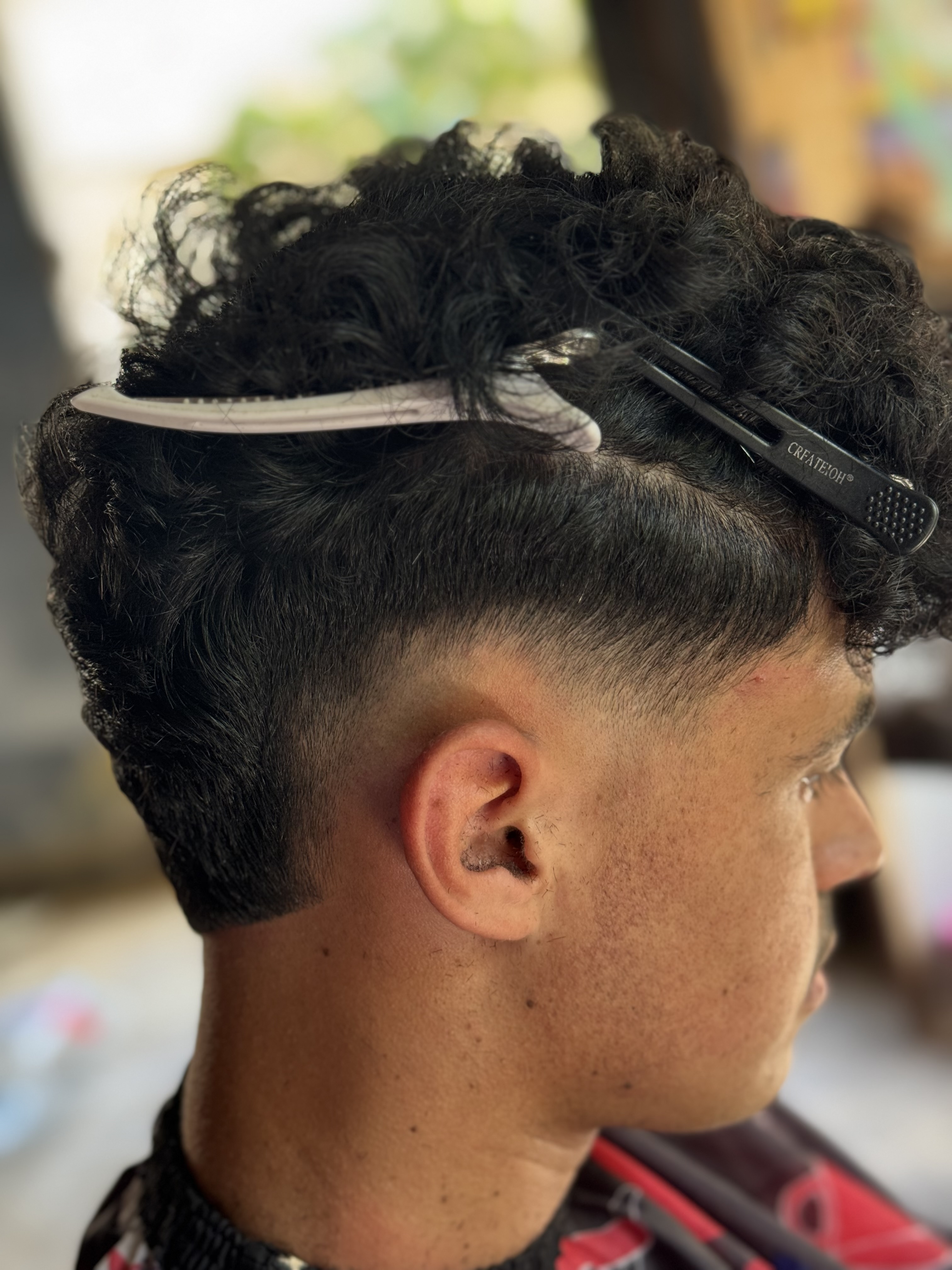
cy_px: 635
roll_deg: +14.5
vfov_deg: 39.7
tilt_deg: -12.1
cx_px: 476
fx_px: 1760
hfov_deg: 30.3
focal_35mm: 48
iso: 100
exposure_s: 1/92
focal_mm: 6.76
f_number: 1.78
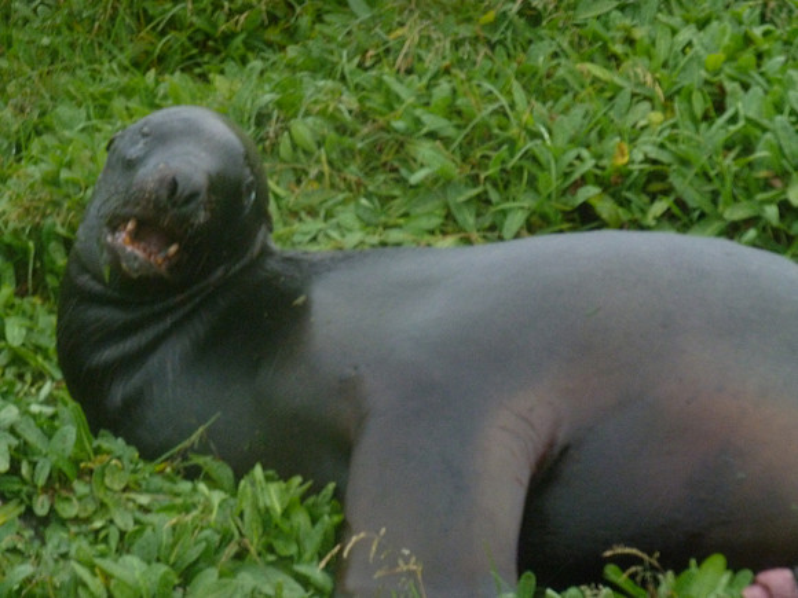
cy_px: 299
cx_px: 399
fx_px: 4196
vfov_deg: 8.2
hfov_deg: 10.9
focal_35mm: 182
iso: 400
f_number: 4.5
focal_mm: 29.9
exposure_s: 1/200
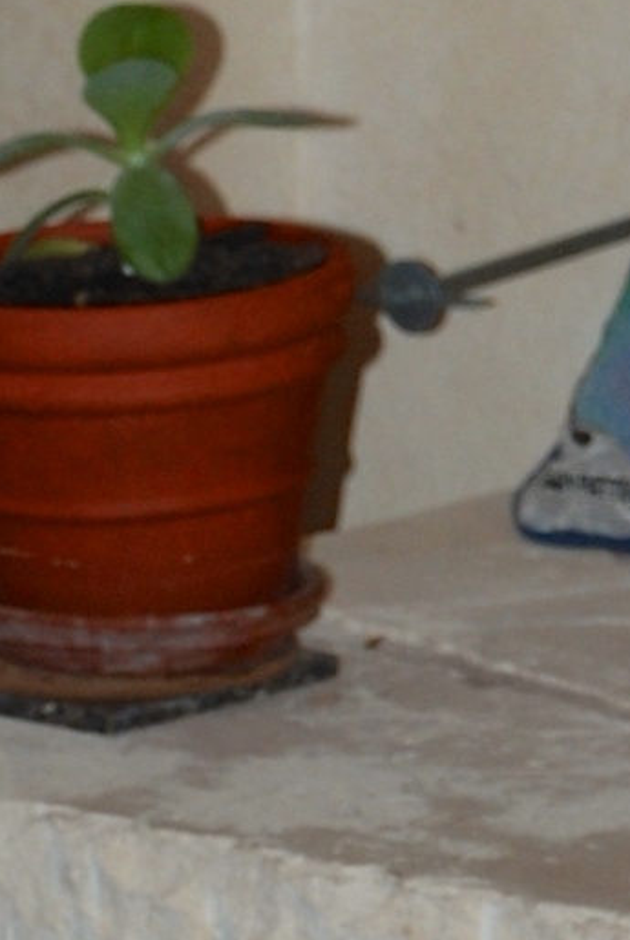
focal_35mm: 577
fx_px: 15094
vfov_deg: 3.6
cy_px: 146
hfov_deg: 2.4
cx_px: 1629
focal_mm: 66
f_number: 5.3
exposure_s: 1/60
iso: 200
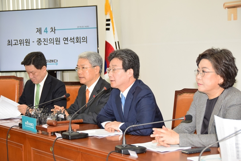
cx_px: 120
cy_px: 80
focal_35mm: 82
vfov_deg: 16.6
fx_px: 552
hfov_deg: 24.6
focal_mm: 55
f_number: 4.8
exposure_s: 1/200
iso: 1000
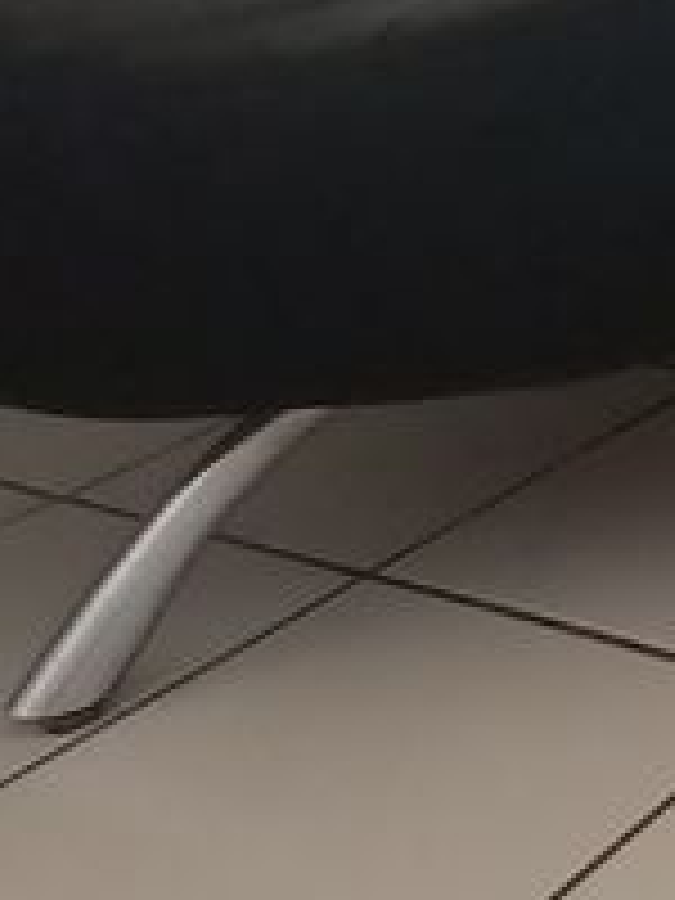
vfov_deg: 27.5
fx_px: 1690
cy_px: -72
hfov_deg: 20.1
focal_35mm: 65
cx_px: 945
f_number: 2.2
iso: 320
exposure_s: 1/25
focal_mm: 1.13
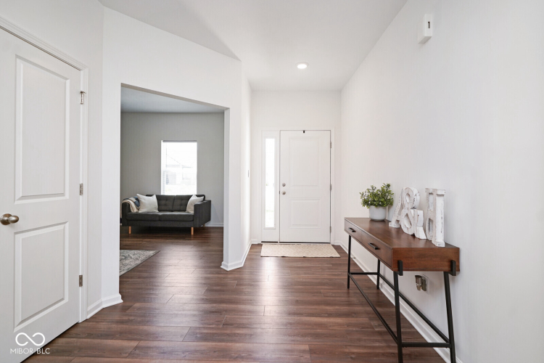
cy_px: 182
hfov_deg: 96.7
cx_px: 272
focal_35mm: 16
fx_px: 242
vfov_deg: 73.7
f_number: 4
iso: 500
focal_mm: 16
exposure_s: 1/160
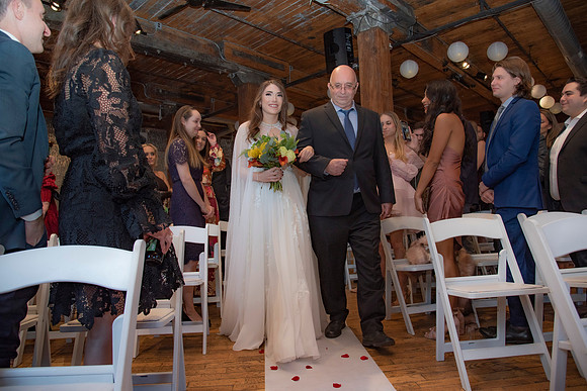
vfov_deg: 53.2
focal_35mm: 24
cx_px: 294
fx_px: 391
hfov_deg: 73.7
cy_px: 196
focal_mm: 24
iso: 800
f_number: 5
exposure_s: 1/125
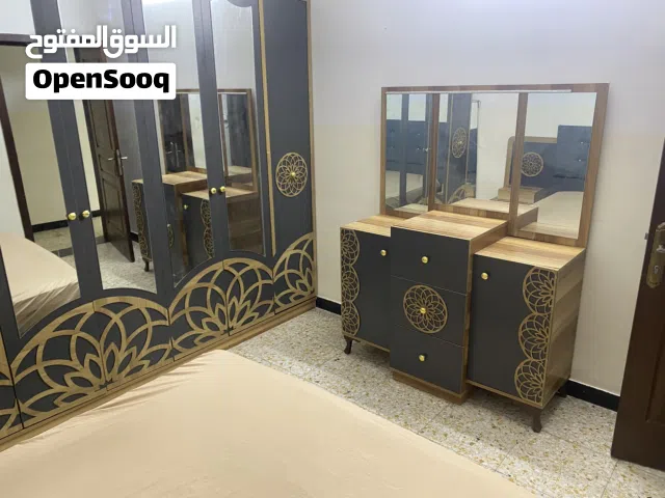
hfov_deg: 67.3
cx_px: 332
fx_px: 499
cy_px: 249
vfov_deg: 53.1
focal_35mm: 26
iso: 160
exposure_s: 1/50
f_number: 1.8
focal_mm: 4.25
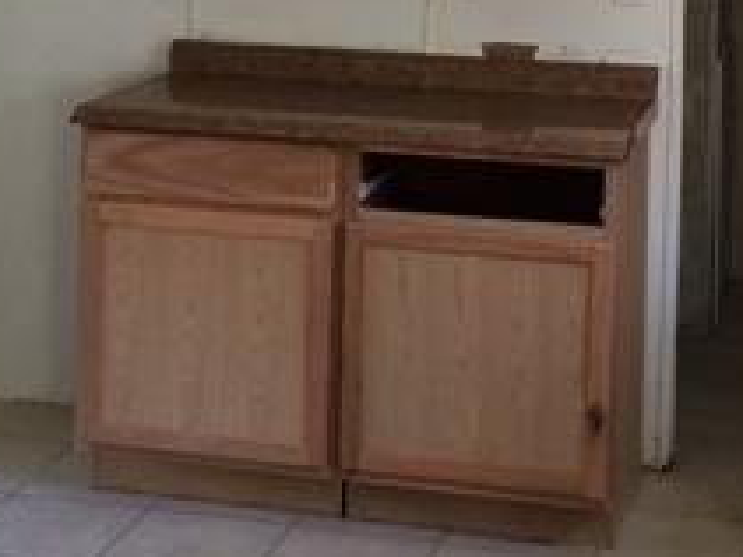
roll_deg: -0.8
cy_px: -99
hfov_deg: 22.3
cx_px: 398
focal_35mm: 88
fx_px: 1888
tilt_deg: -5.9
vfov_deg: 16.1
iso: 40
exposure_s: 1/40
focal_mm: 4.15
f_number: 2.2
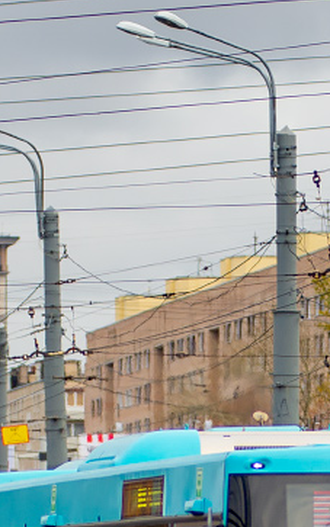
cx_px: 336
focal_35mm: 320
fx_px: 4603
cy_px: 563
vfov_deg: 6.5
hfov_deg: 4.1
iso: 200
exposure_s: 1/800
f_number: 3.5
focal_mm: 95
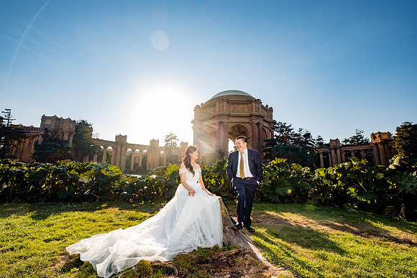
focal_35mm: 15
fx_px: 174
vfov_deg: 77.4
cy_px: 139
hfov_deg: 100.4
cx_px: 208
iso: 160
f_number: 8
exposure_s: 1/125
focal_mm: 10
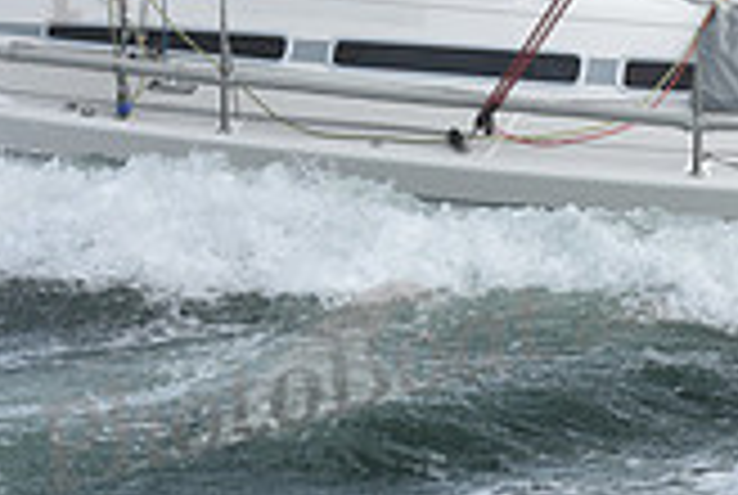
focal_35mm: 247
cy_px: 79
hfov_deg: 8.2
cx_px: 909
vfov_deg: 5.6
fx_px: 5073
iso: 200
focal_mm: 70
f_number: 5
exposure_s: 1/1250
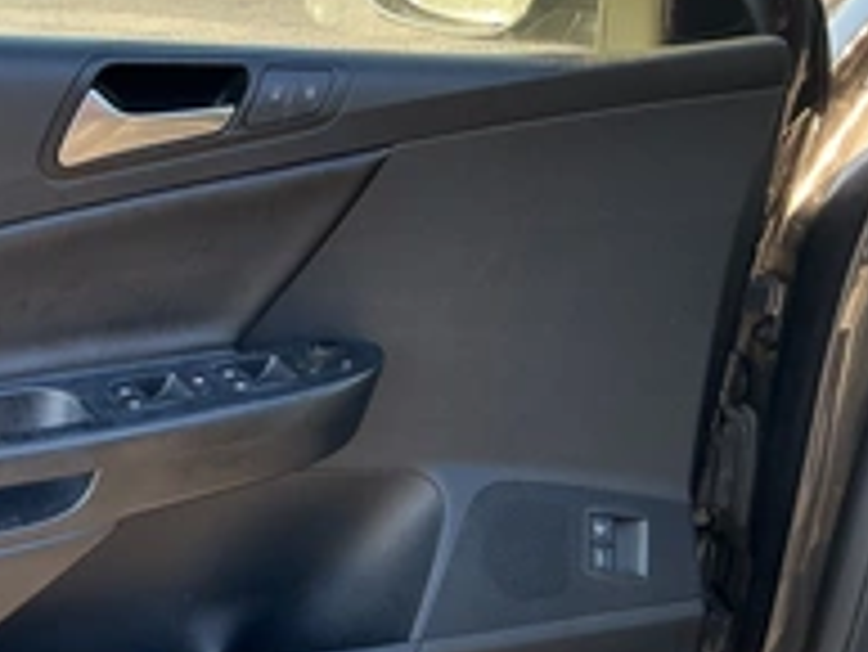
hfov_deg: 31.0
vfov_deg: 25.1
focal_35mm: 58
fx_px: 1455
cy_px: 459
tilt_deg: -21.4
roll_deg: +2.0
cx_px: 22
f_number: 1.8
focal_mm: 3
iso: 40
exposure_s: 1/122
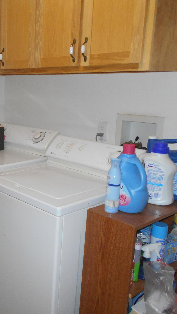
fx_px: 317
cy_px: 157
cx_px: 1
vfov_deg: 52.8
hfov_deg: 29.2
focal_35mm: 38
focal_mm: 4.6
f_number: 3.2
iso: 200
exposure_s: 1/25
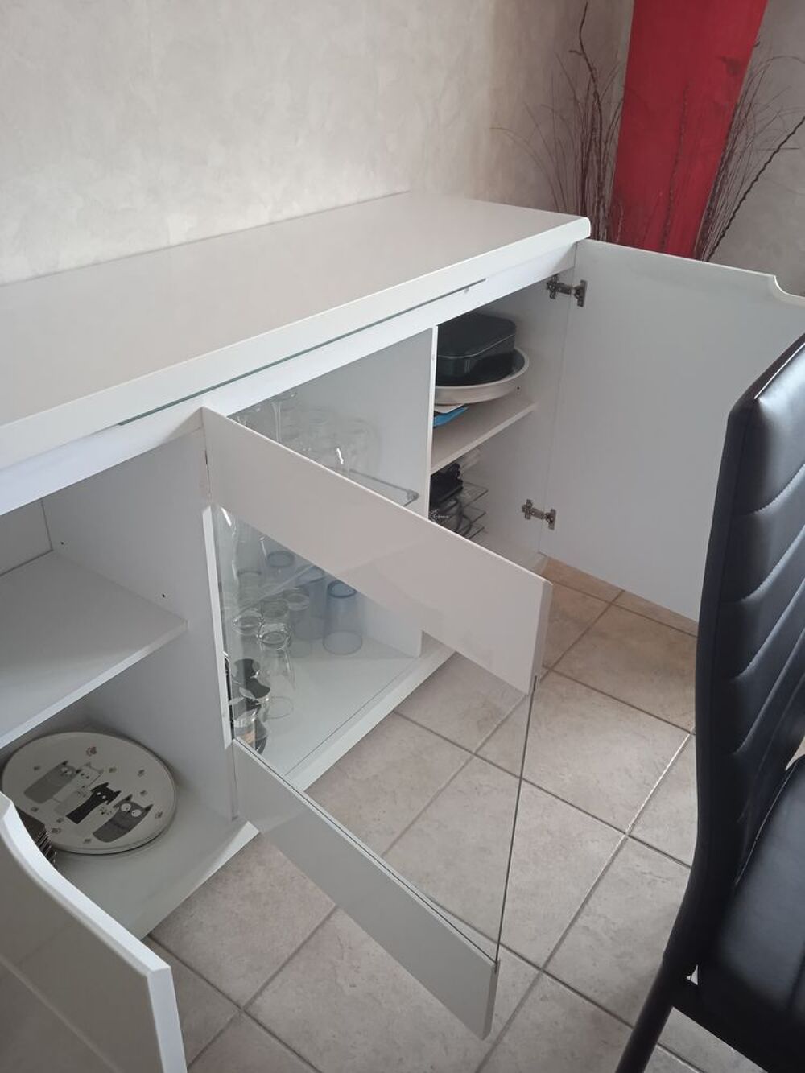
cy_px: 536
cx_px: 402
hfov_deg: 49.8
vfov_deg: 63.4
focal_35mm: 28
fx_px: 868
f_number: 2.2
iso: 489
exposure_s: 1/25
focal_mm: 3.43
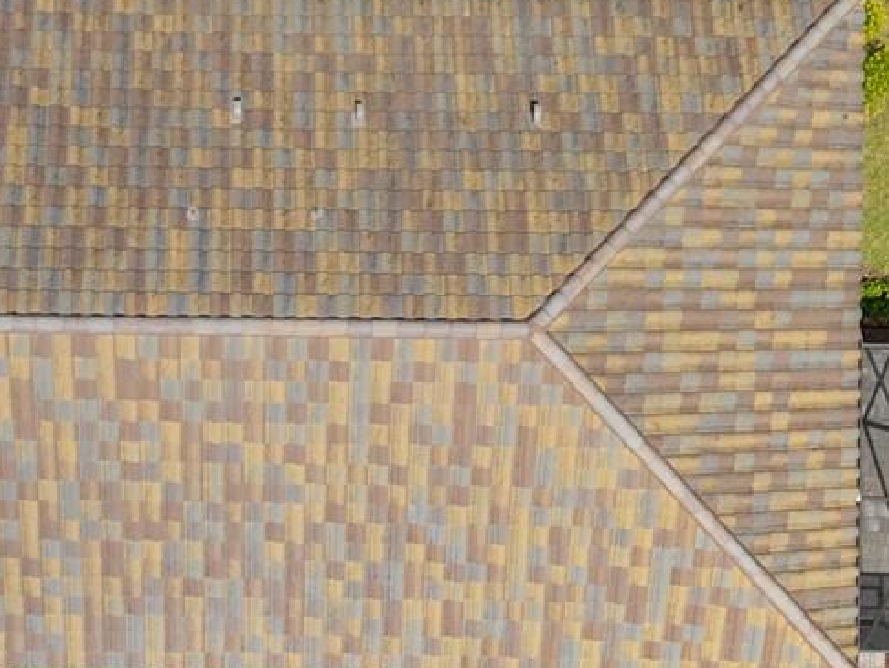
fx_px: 2030
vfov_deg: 18.7
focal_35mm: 79
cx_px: 227
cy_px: 339
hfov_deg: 24.4
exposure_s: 1/2500
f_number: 1.8
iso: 110
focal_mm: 8.67
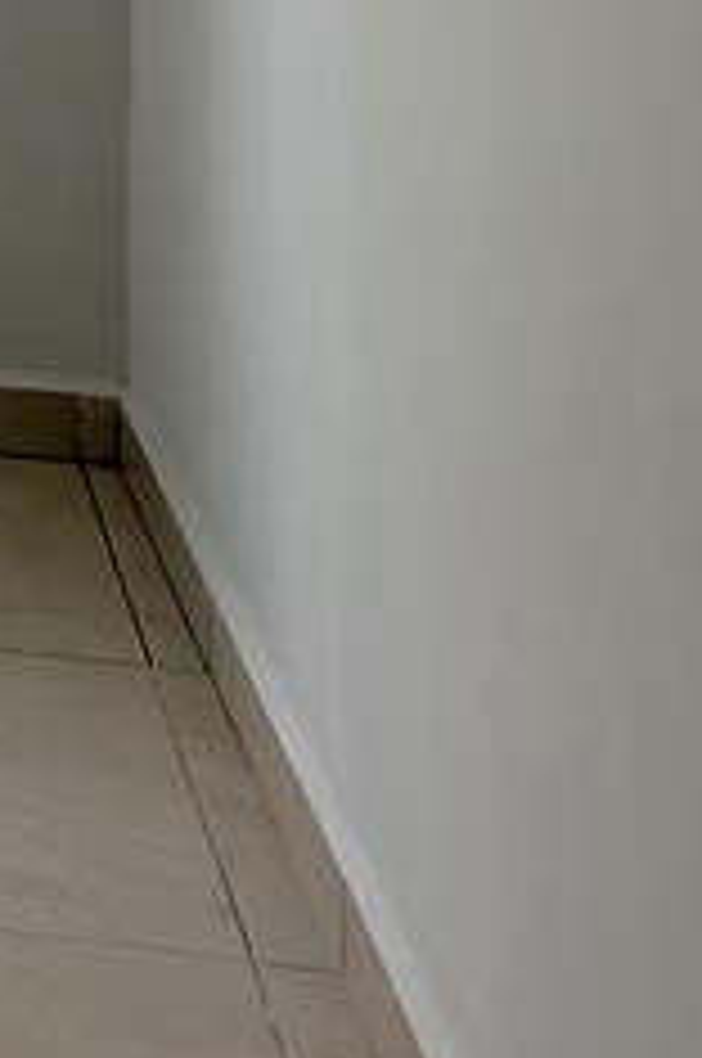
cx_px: -1274
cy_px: -617
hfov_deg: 10.0
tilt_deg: -0.2
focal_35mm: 109
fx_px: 3197
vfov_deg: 16.7
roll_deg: -0.1
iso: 100
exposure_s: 1/258
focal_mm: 6.76
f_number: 1.78
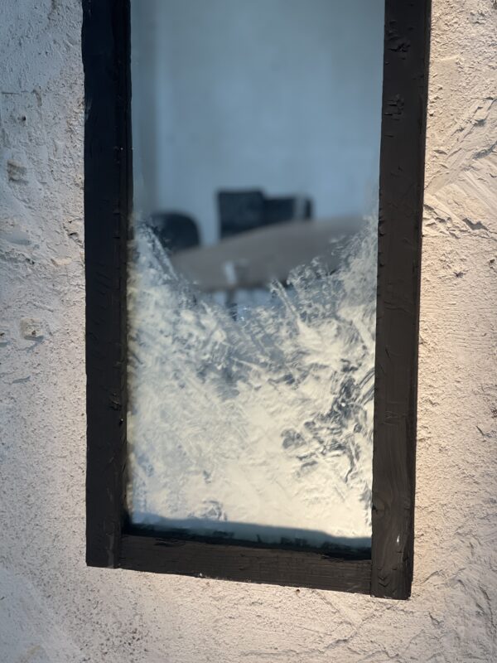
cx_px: 248
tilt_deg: -7.6
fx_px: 1225
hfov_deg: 22.9
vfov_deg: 30.3
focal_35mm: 64
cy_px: 332
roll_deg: +0.0
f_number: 2.2
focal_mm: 7.5
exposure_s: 1/100
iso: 40
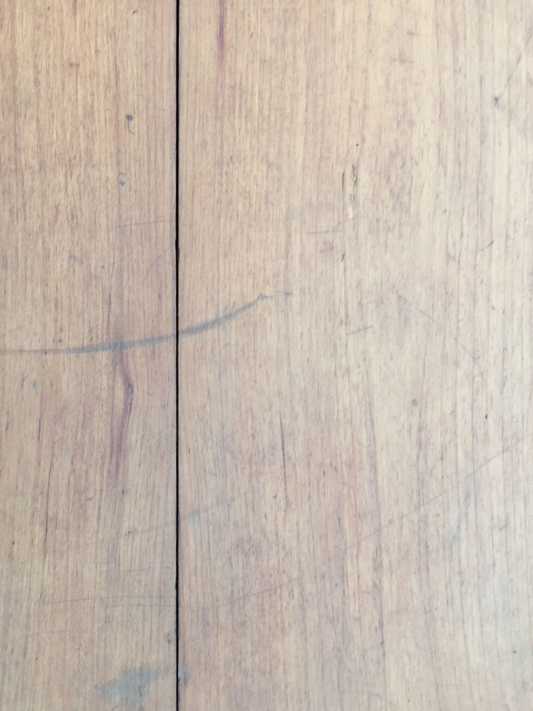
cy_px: 274
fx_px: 862
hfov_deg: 33.8
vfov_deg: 44.5
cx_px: 149
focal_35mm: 42
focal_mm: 4.15
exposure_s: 1/50
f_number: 2.2
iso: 32
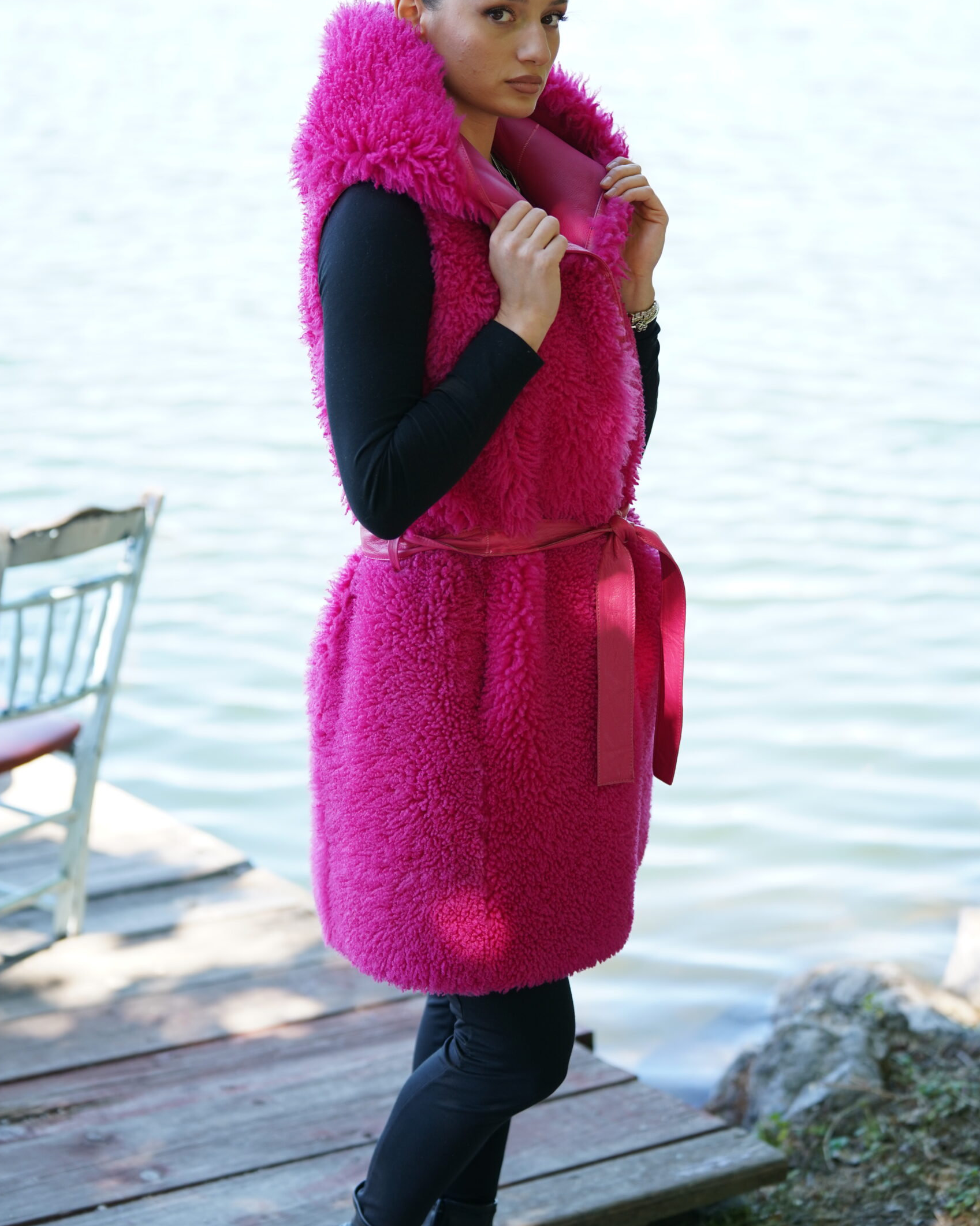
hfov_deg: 16.4
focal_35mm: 94
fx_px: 3409
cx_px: 488
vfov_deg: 20.4
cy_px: 495
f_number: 2.8
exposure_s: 1/320
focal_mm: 83
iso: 250
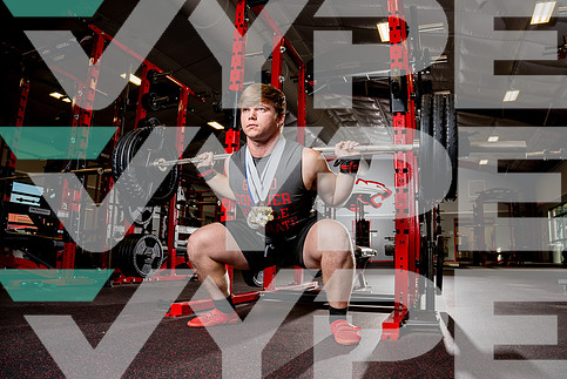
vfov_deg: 53.2
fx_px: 378
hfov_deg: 73.7
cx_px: 295
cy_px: 190
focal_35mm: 24
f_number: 4
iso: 100
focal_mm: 20
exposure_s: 1/250
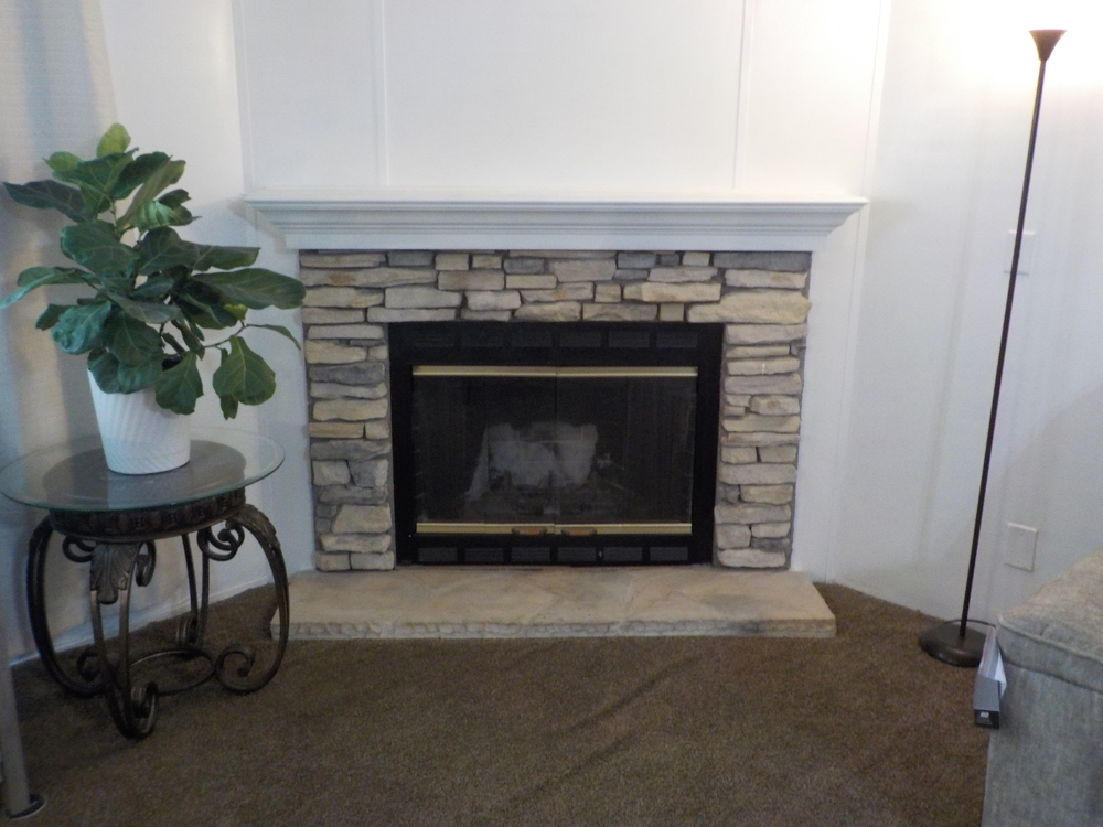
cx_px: 552
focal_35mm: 30
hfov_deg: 60.0
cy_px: 414
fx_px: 956
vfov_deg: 46.8
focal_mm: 4.1
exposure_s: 1/10
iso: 400
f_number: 3.3
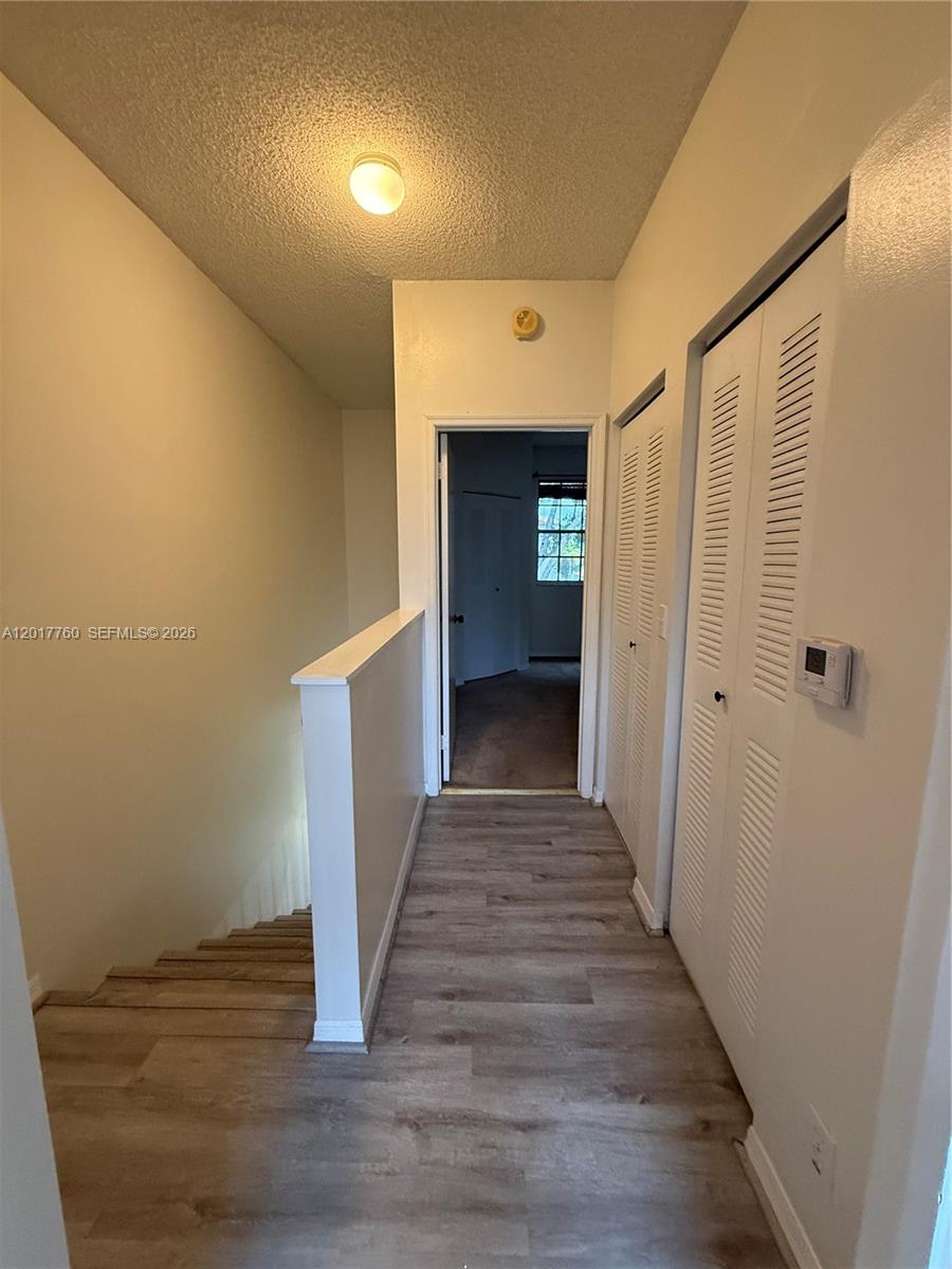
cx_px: 476
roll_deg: +0.0
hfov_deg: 85.7
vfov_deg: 102.1
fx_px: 513
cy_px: 634
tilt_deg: -8.0
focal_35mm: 14
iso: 400
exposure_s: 1/60
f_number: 2.2
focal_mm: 2.22
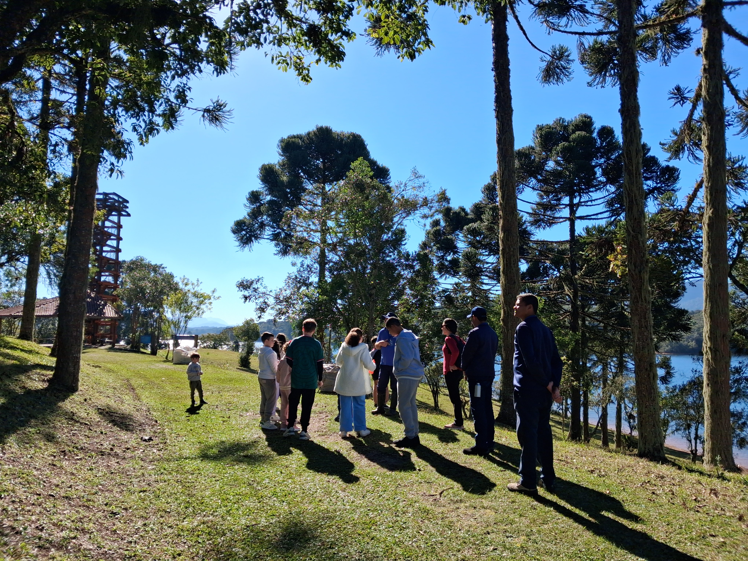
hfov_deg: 65.3
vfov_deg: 51.4
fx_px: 583
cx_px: 374
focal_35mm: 27
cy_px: 280
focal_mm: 4
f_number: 1.8
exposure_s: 1/649
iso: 25
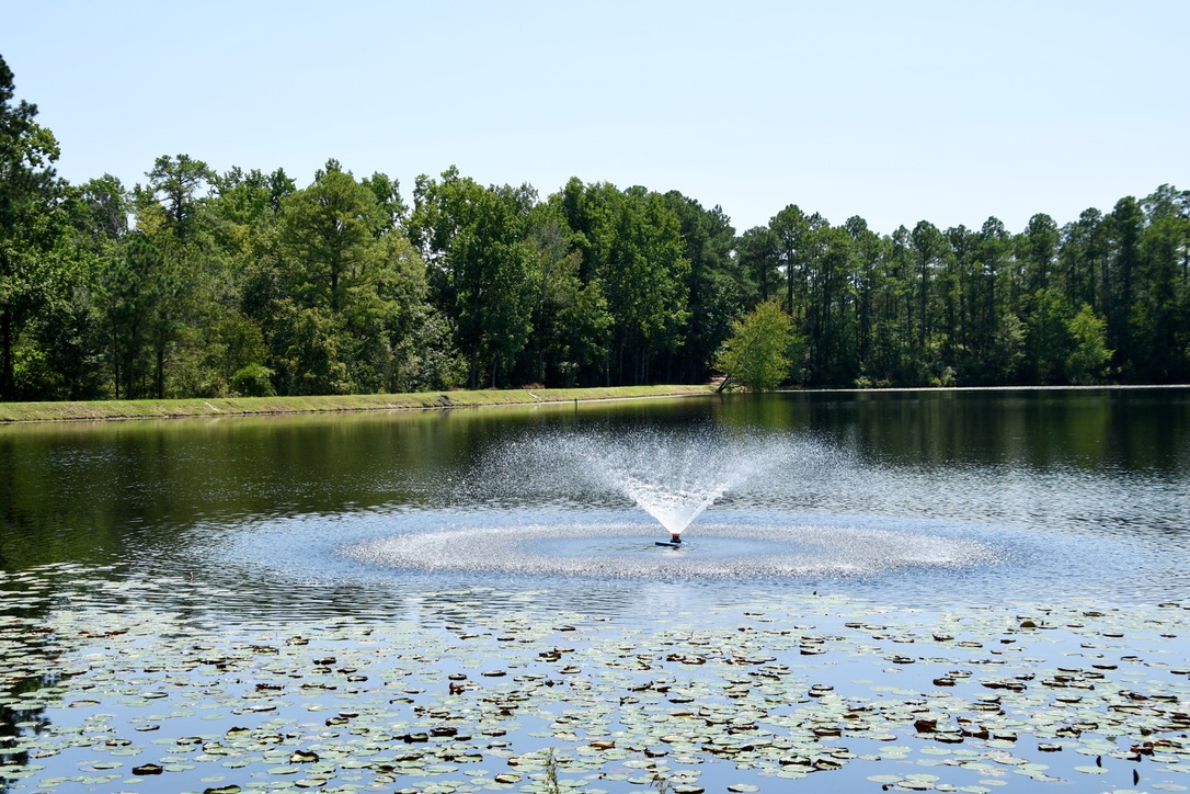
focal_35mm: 57
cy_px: 397
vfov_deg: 23.8
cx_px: 595
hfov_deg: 35.1
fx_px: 1884
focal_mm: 38
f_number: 6.3
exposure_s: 1/800
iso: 250
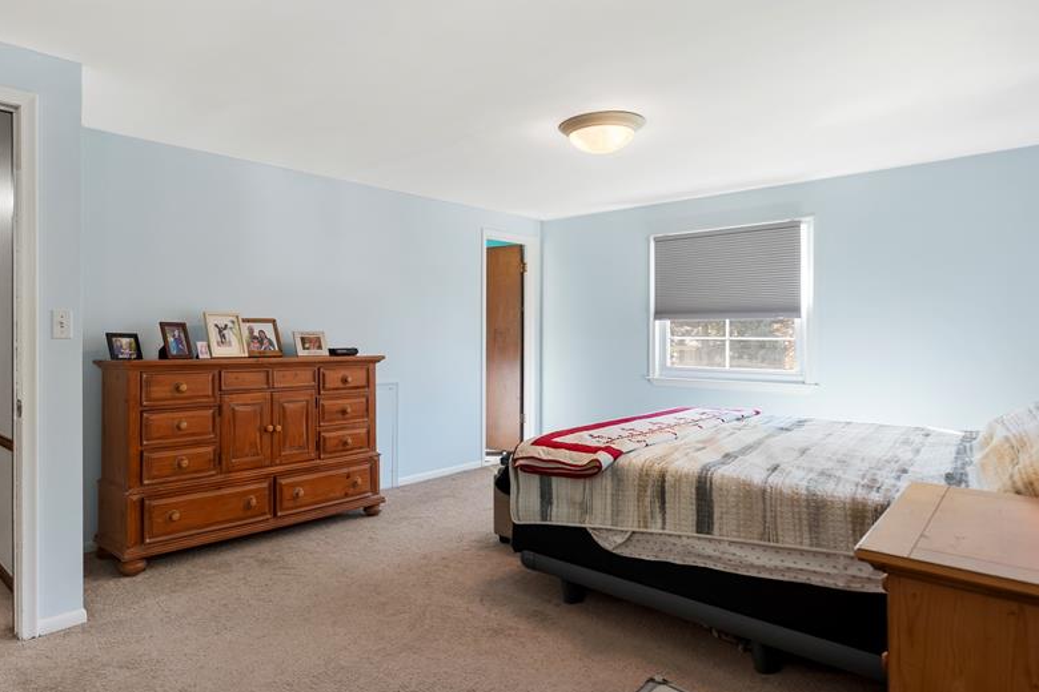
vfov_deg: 59.5
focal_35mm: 21
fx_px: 606
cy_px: 347
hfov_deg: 80.3
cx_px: 421
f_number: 4
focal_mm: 16
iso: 100
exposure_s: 1/13
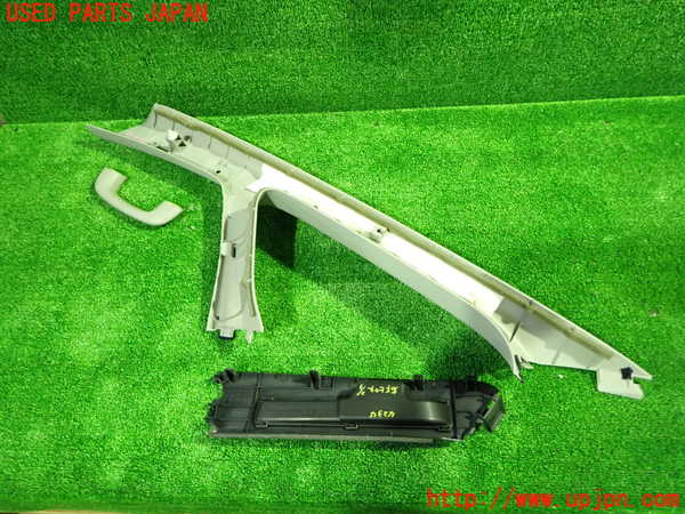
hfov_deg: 69.4
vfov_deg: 54.9
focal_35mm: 25
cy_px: 257
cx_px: 342
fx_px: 495
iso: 800
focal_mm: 4.5
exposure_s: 1/30
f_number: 2
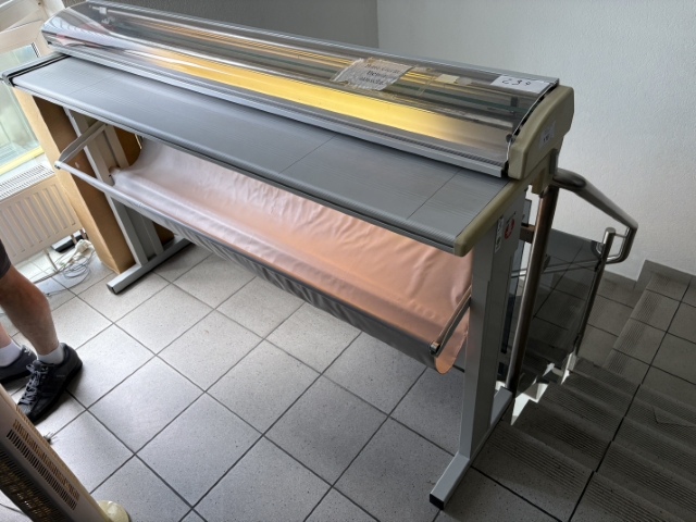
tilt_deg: -39.5
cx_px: 348
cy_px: 261
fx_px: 523
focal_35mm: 26
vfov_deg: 53.1
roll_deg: +6.6
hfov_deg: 67.3
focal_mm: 5.96
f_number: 1.6
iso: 40
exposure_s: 1/102
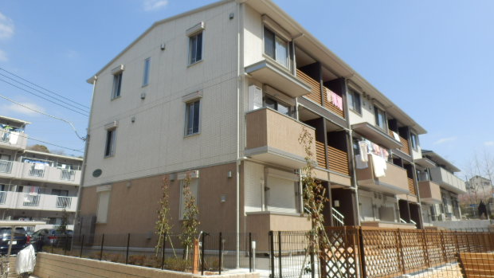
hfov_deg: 69.8
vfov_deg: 42.8
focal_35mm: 27
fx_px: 354
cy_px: 121
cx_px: 241
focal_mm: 4.2
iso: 80
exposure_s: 1/800
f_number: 3
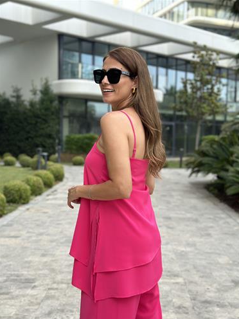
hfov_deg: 29.7
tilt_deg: -2.8
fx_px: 451
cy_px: 162
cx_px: 121
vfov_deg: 38.9
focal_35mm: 49
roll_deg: -1.4
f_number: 1.78
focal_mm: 6.86
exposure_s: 1/345
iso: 80
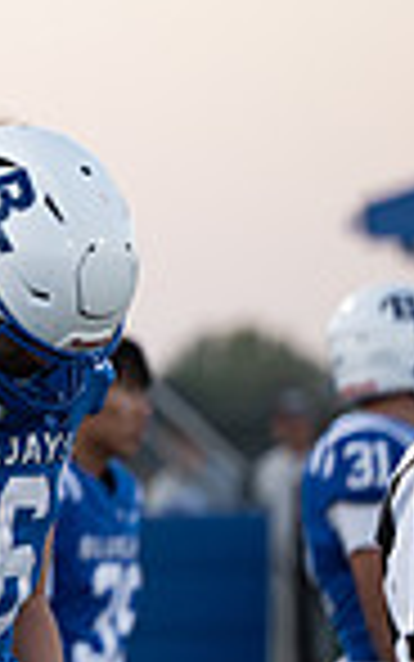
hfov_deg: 2.0
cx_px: -792
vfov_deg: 3.2
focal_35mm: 662
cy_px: 529
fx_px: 11939
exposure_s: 1/1250
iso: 1000
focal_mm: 165
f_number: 4
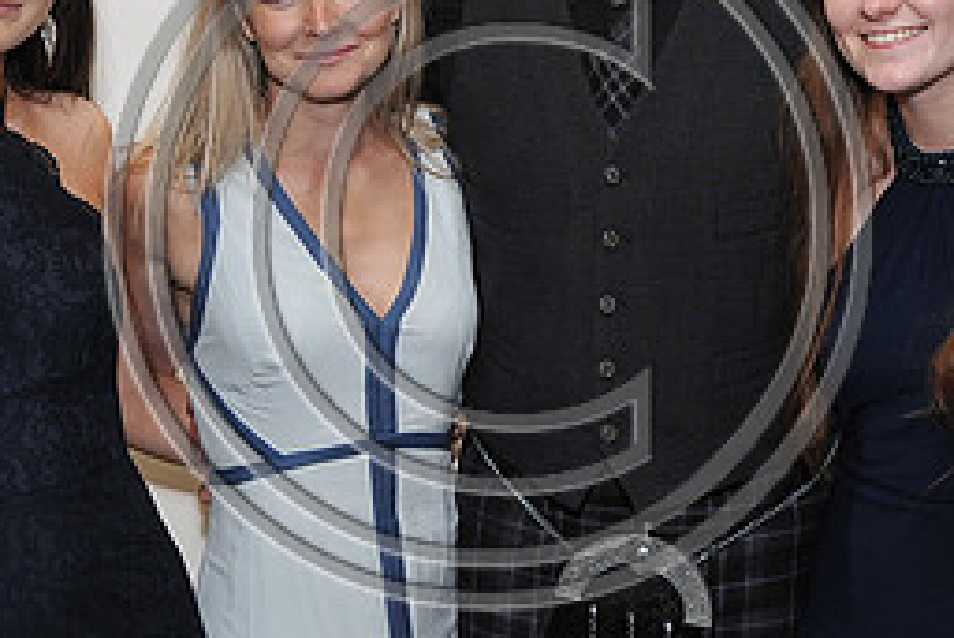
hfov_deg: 21.4
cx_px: 488
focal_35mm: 95
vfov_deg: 14.4
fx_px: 2519
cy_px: 224
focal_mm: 42
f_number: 6.3
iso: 800
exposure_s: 1/60
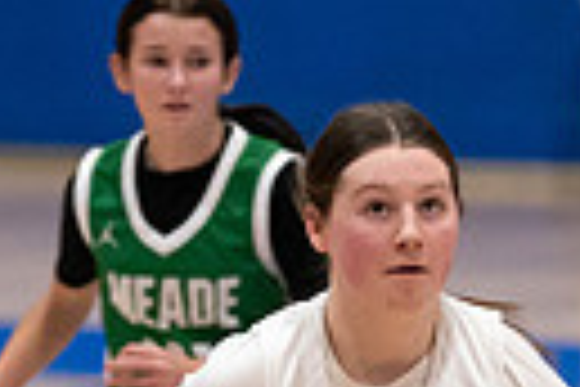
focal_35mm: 816
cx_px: 641
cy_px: 595
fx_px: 13146
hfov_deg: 2.5
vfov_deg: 1.7
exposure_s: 1/1000
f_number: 2.8
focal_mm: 152
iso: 3200
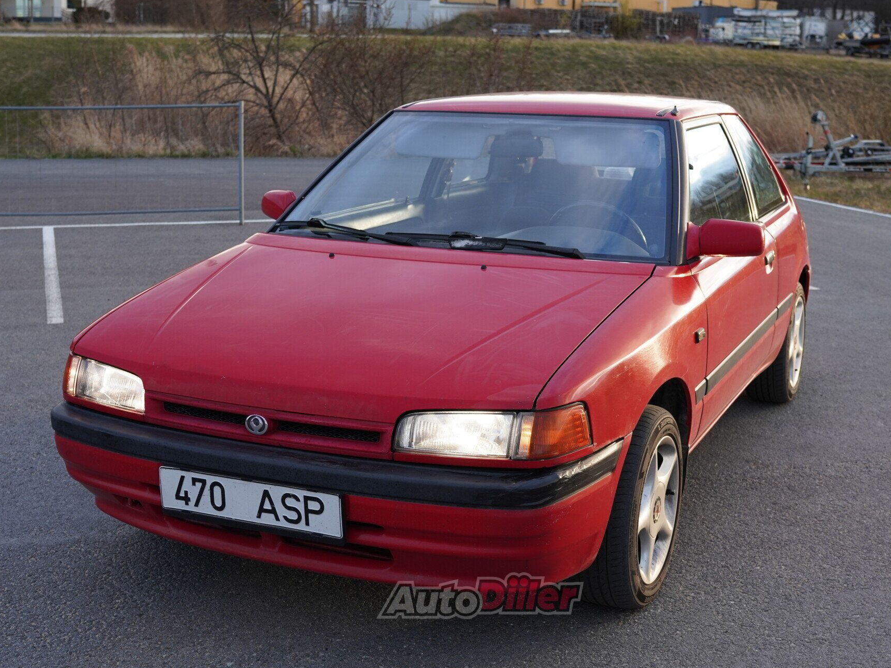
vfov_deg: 31.5
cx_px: 480
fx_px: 1184
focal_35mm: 46
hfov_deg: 41.2
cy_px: 333
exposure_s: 1/160
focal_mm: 28
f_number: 4
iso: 250
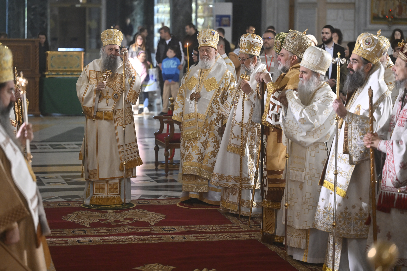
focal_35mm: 99
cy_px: 136
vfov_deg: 13.8
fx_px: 1119
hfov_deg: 20.6
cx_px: 204
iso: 2500
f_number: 2.8
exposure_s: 1/320
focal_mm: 99
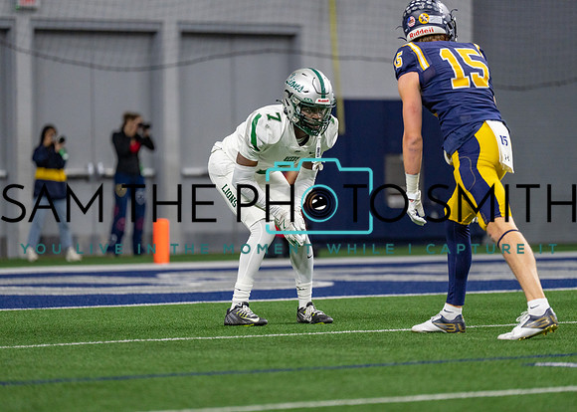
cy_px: 206
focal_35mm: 210
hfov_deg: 9.6
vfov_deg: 6.9
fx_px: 3433
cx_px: 288
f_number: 2.8
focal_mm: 200
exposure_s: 1/1250
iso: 2000
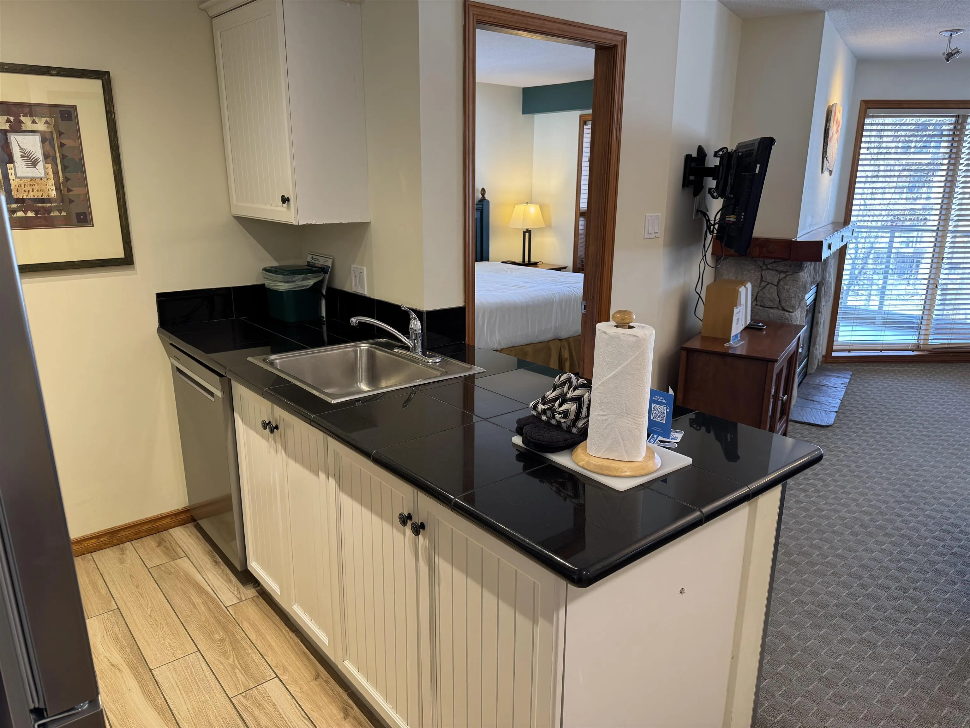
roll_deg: -0.1
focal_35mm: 24
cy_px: 364
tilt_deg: -15.0
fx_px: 673
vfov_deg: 56.8
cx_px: 485
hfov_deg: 71.6
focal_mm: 6.76
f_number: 1.78
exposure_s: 1/60
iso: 125
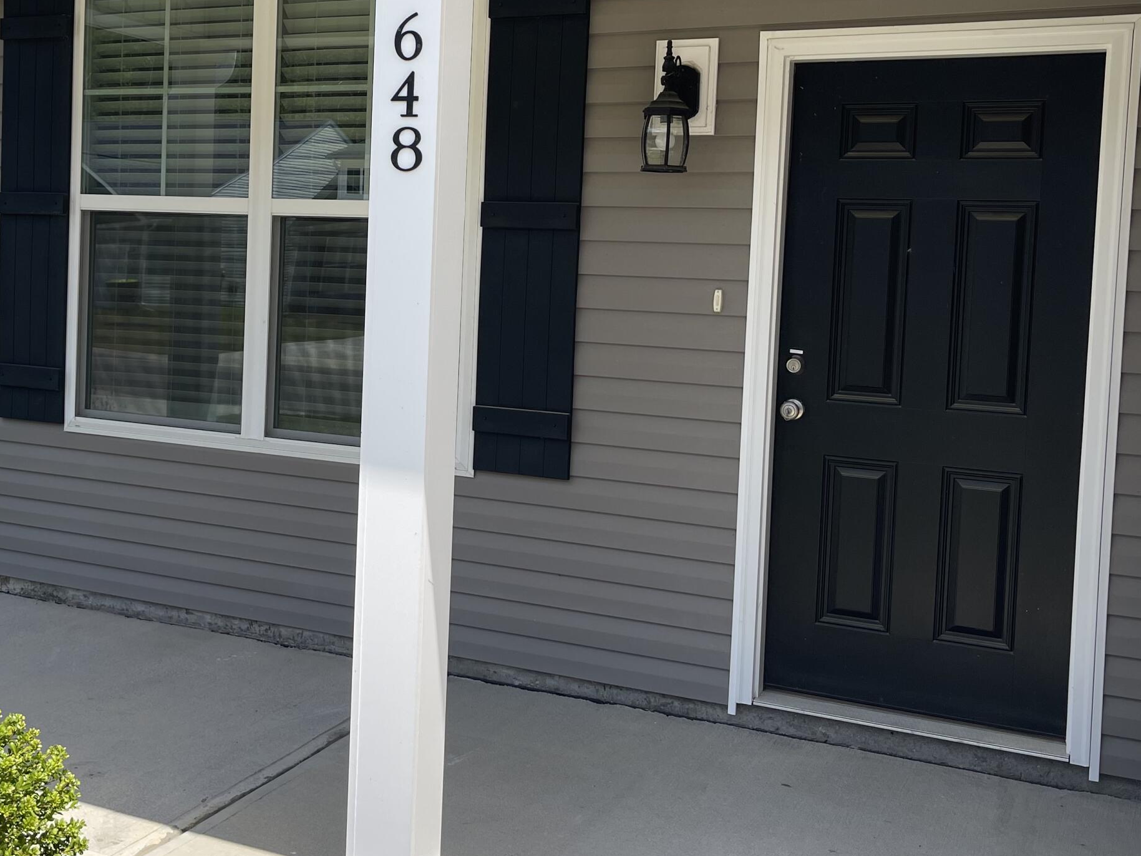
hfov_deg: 45.3
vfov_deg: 34.9
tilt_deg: -2.8
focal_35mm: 41
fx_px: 1352
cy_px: 308
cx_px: 415
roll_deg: -2.6
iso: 32
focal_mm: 5.1
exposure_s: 1/2165
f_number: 1.6
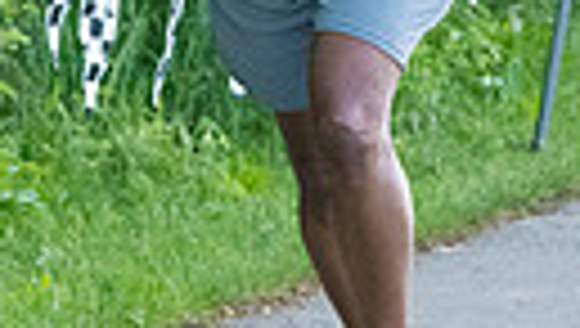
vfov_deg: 2.2
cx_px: 317
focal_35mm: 547
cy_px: -166
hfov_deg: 3.9
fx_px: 8425
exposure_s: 1/1600
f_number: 5.6
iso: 4000
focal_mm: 100
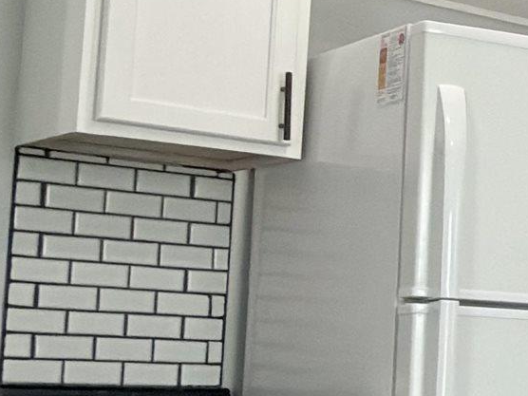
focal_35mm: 105
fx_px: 1602
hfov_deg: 12.7
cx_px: 1392
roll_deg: -0.3
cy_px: 291
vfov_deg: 14.0
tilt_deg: +5.5
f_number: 2.2
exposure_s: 1/40
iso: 50
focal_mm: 2.22
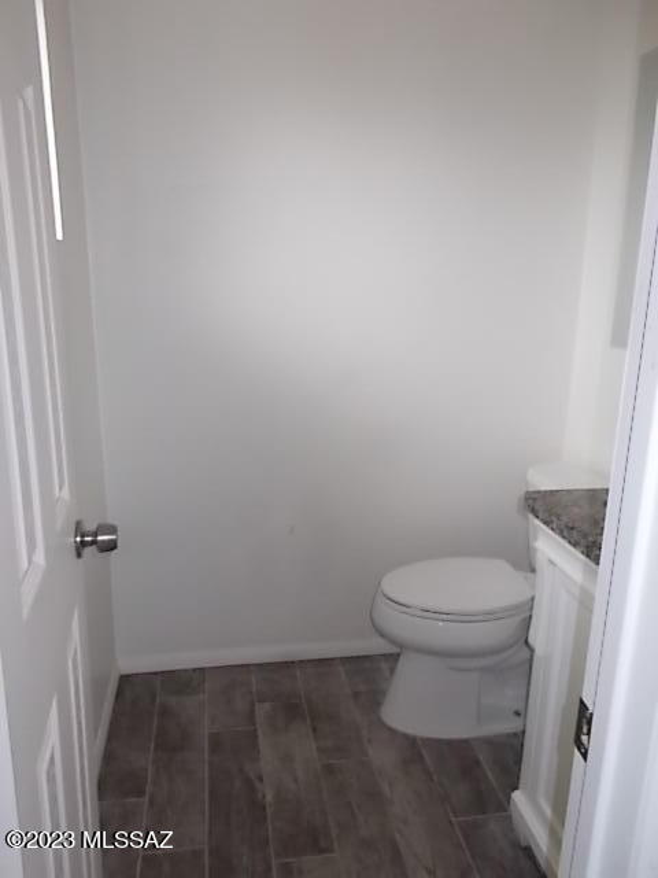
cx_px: 329
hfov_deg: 53.1
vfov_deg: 67.3
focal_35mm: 26
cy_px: 439
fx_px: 659
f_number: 3.2
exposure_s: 1/25
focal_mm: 4.6
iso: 200
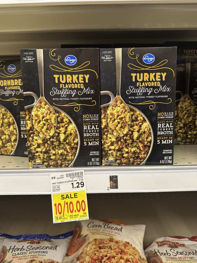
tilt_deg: -11.5
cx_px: 98
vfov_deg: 71.6
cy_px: 132
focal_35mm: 24
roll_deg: +0.3
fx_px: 182
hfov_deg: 56.8
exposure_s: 1/62
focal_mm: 6.86
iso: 200
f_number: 1.78
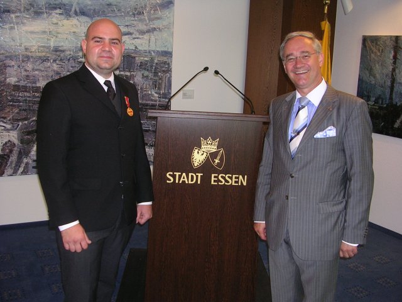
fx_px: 441
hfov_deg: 49.0
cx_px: 201
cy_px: 151
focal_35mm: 38
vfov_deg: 37.7
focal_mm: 5.8
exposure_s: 1/60.1
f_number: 2.8
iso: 86
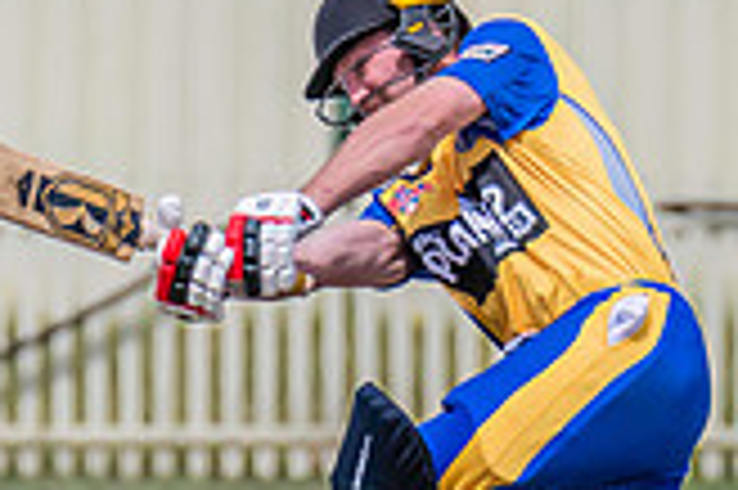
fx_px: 38378
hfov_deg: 1.1
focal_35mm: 1874
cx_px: 586
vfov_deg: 0.7
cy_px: 266
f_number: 8
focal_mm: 460
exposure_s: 1/2500
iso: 800
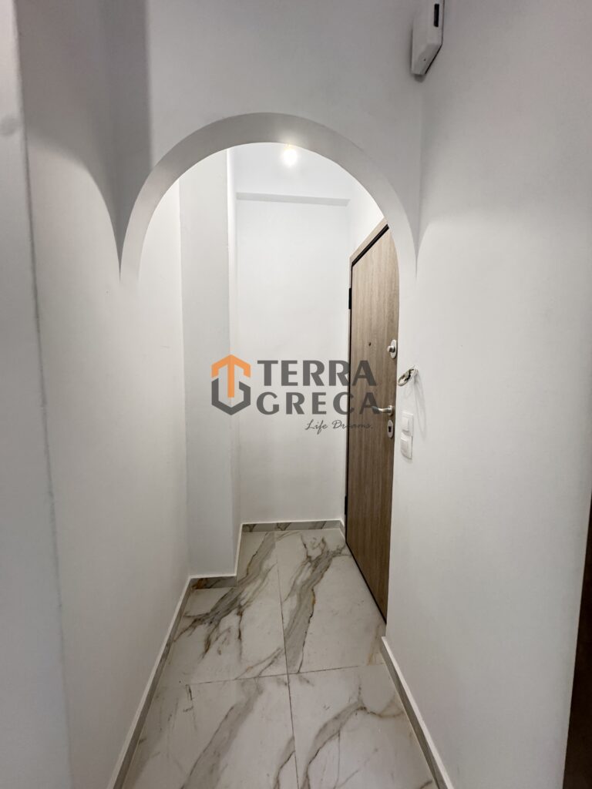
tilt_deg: -4.8
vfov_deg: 102.1
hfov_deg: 85.7
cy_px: 394
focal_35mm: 14
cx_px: 296
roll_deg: +1.5
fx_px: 319
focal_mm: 2.22
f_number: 2.2
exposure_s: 1/100
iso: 320
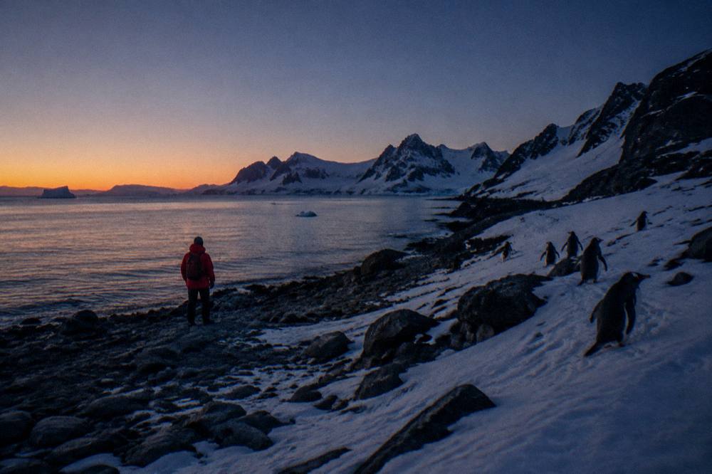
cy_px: 237
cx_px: 356
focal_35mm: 28
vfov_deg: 46.4
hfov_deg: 65.5
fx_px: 554
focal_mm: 28
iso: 3200
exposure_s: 1/160
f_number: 2.8
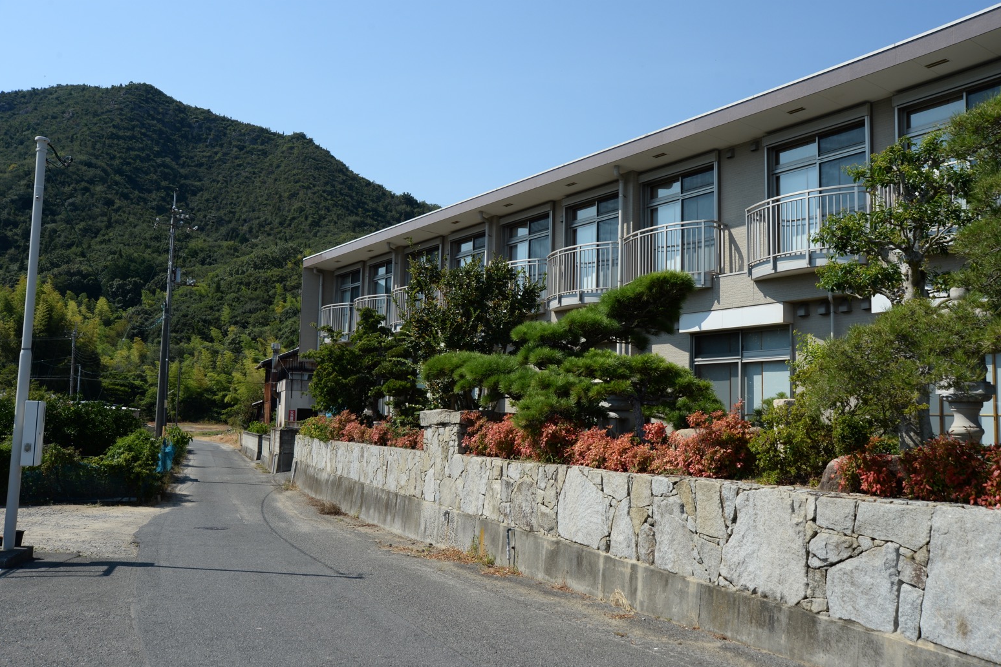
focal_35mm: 31
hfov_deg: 60.3
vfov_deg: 42.3
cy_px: 340
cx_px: 513
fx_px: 862
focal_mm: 30
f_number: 10
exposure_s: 1/500
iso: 250
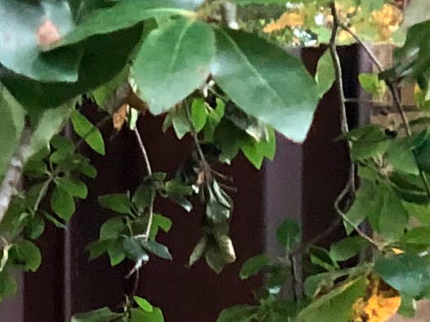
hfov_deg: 5.0
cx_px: -76
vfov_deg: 3.7
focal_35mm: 395
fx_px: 4906
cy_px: 865
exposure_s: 1/50
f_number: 2.4
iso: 100
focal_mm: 6
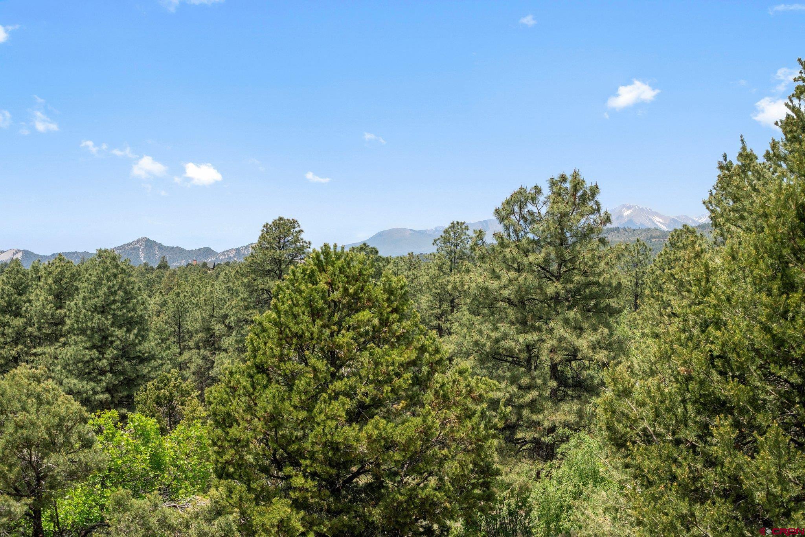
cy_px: 268
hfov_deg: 28.8
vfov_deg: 19.5
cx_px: 402
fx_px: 1565
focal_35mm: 70
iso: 1250
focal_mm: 70
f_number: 8
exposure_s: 1/2500
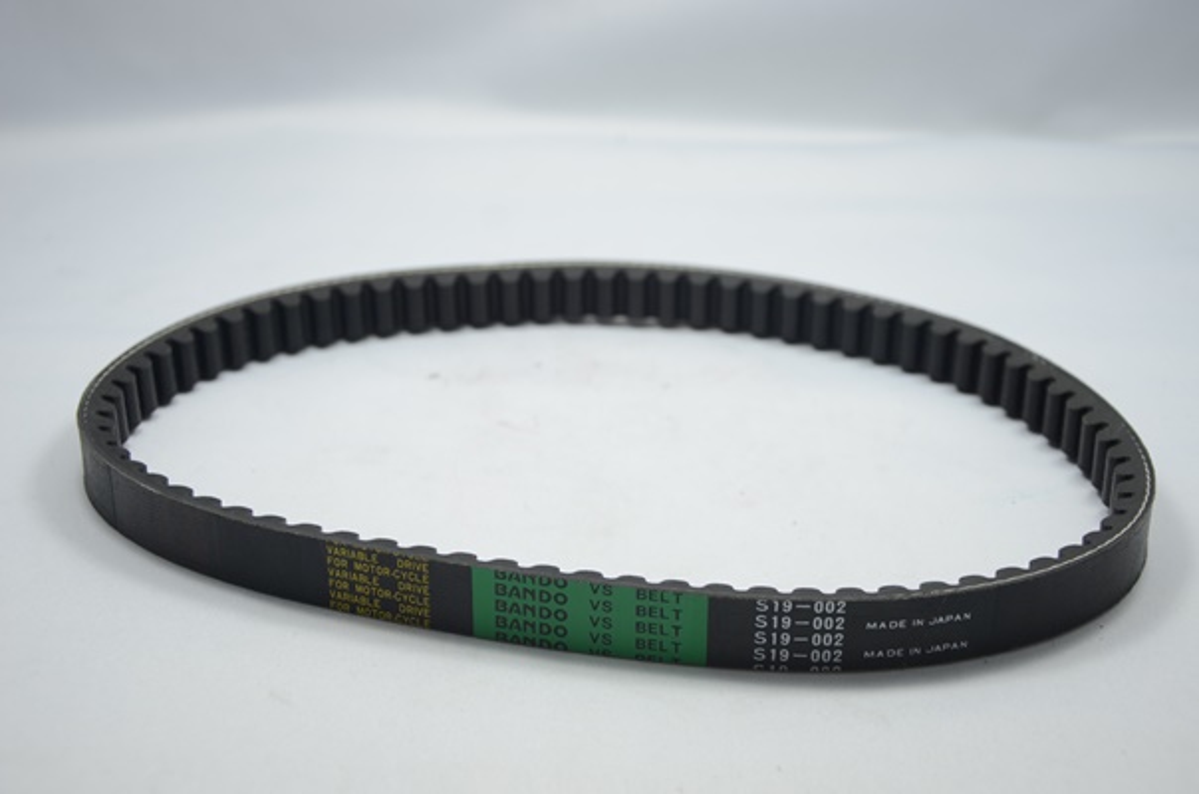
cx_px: 600
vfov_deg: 22.5
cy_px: 397
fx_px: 1994
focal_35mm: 60
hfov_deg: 33.5
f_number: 5.6
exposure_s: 1/60
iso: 160
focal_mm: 40
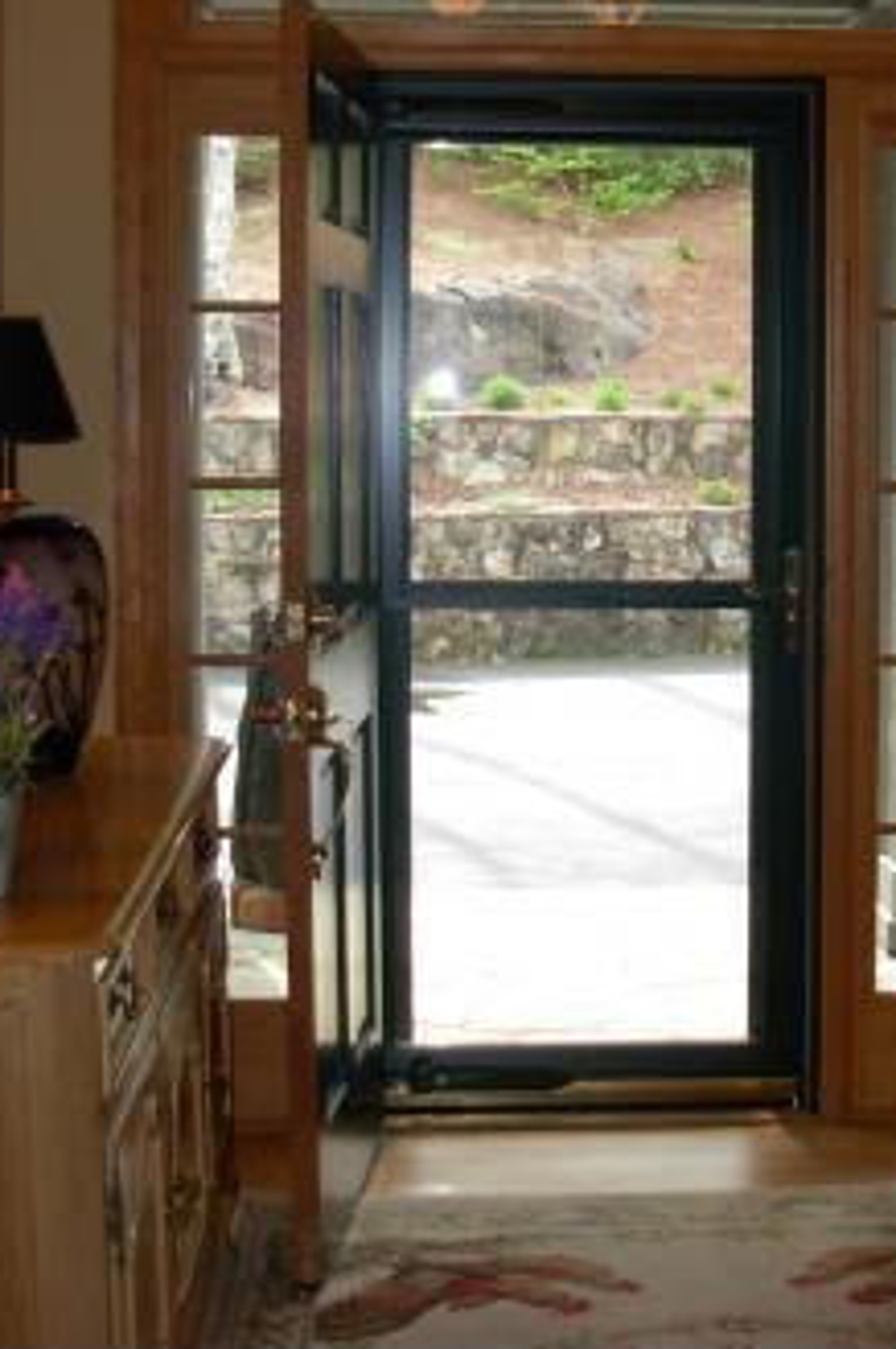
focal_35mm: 70
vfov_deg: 28.7
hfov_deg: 19.1
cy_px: 465
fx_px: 2619
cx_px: 769
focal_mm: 6.3
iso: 79
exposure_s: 1/80.6
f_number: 2.9
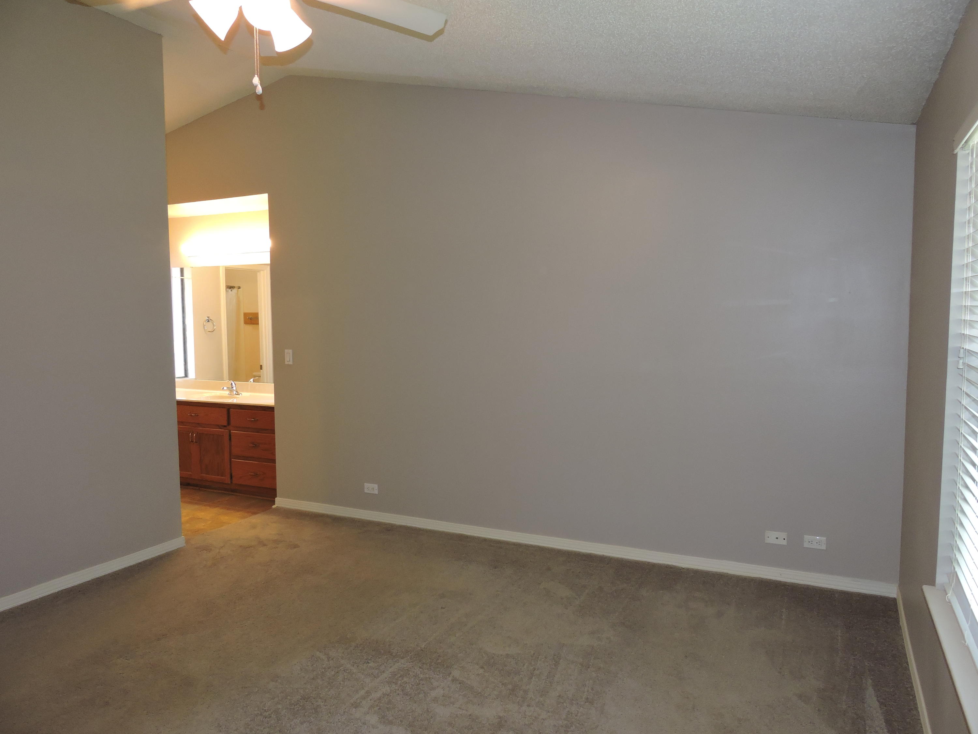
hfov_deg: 71.6
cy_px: 367
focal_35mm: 24
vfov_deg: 56.8
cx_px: 489
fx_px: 678
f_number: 3.3
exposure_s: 1/30
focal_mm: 4.3
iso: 200
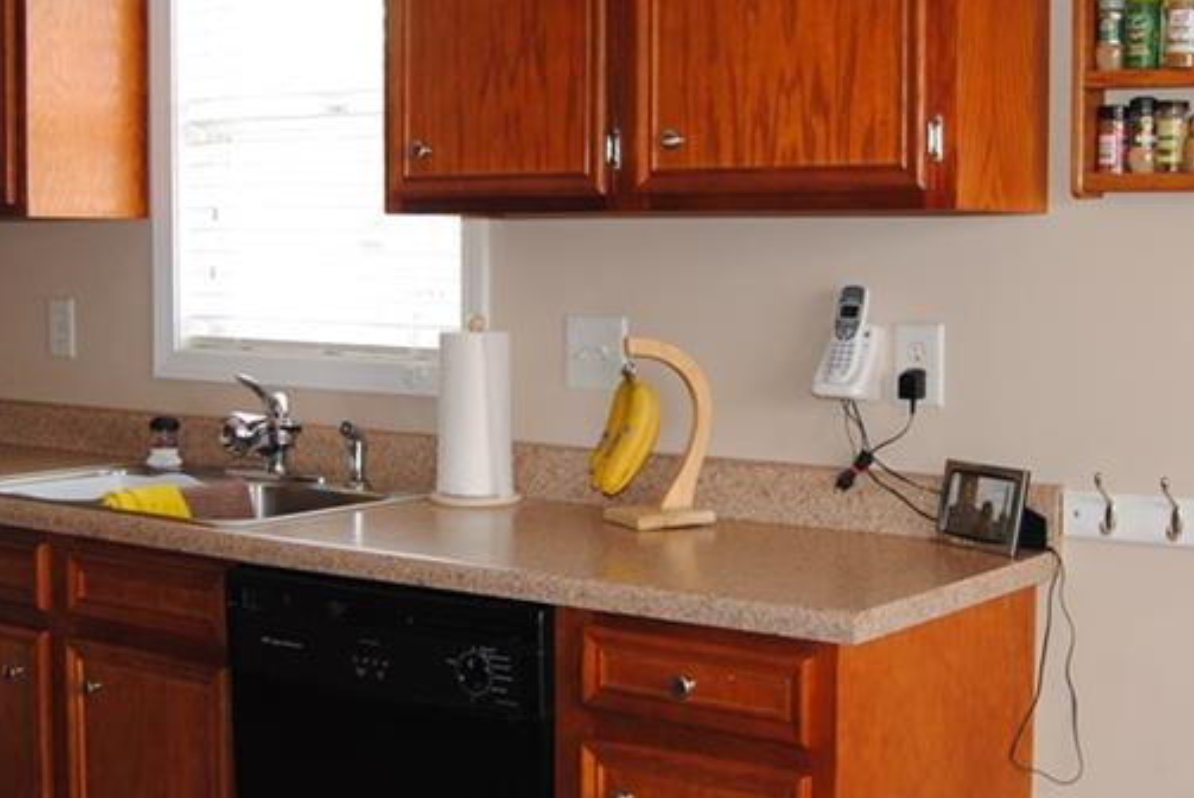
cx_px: 660
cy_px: 394
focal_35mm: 55
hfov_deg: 36.2
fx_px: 1825
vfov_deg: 24.7
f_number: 3.5
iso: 200
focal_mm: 18
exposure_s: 1/60
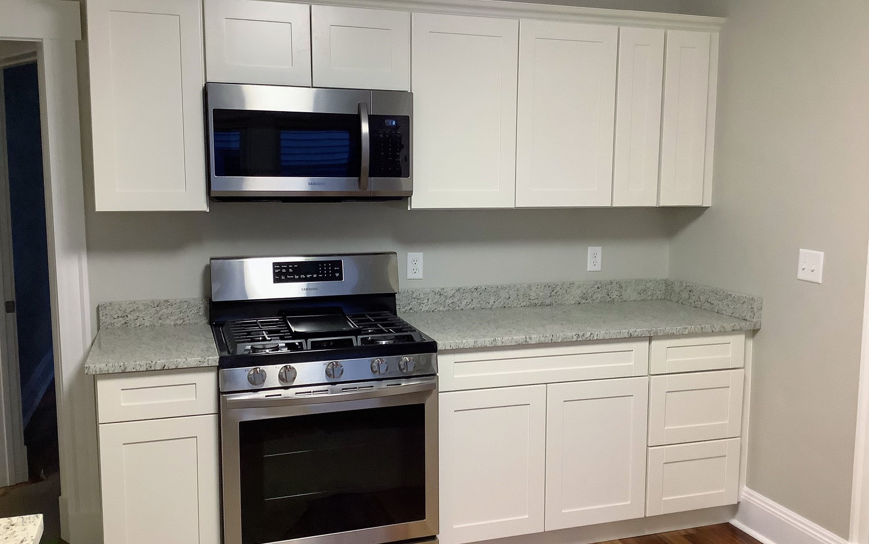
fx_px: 782
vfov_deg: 38.3
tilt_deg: -7.6
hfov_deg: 58.1
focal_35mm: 33
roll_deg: -0.3
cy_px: 269
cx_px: 433
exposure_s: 1/60
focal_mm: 3.3
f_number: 2.4
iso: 250
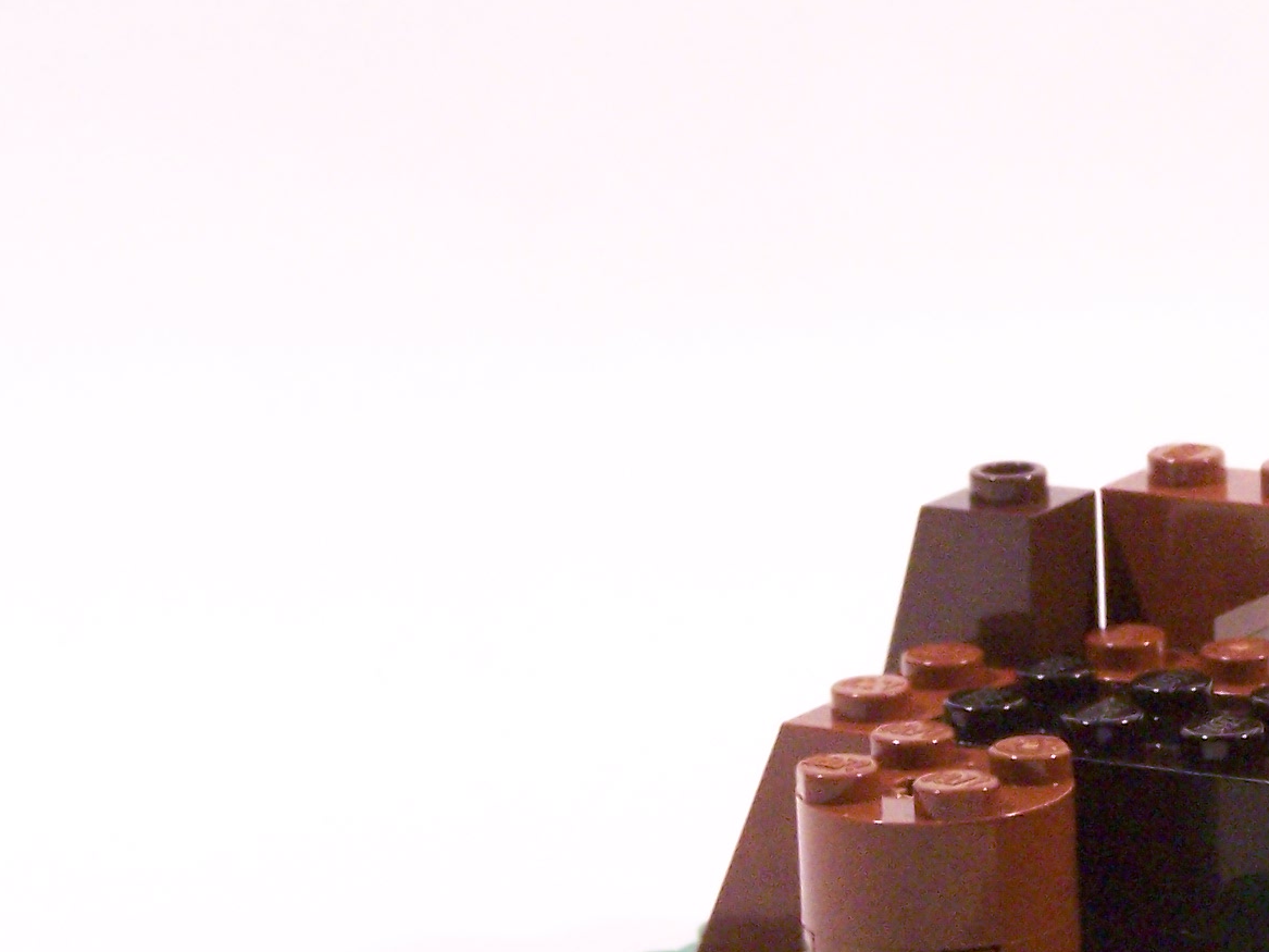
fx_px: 6635
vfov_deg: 8.2
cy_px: 701
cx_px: 1310
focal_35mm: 181
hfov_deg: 10.8
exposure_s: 1/30
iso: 400
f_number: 3.6
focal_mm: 13.7
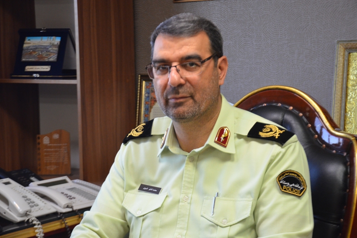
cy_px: 119
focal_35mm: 88
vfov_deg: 15.5
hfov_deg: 23.1
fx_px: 873
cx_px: 180
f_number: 5
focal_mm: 58
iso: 1600
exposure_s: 1/80
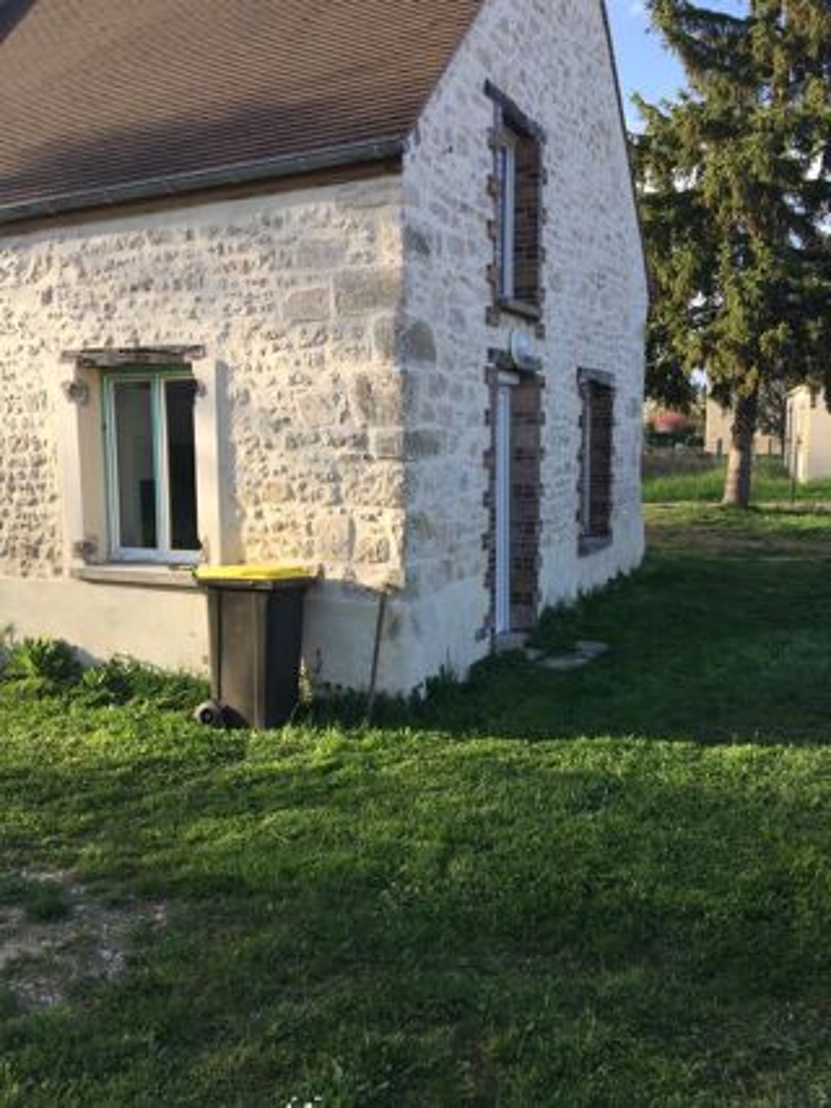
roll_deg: -0.3
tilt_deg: -8.4
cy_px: 554
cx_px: 416
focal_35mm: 29
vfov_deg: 61.7
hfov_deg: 48.2
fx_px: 929
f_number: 2.2
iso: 32
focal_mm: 4.15
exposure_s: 1/482
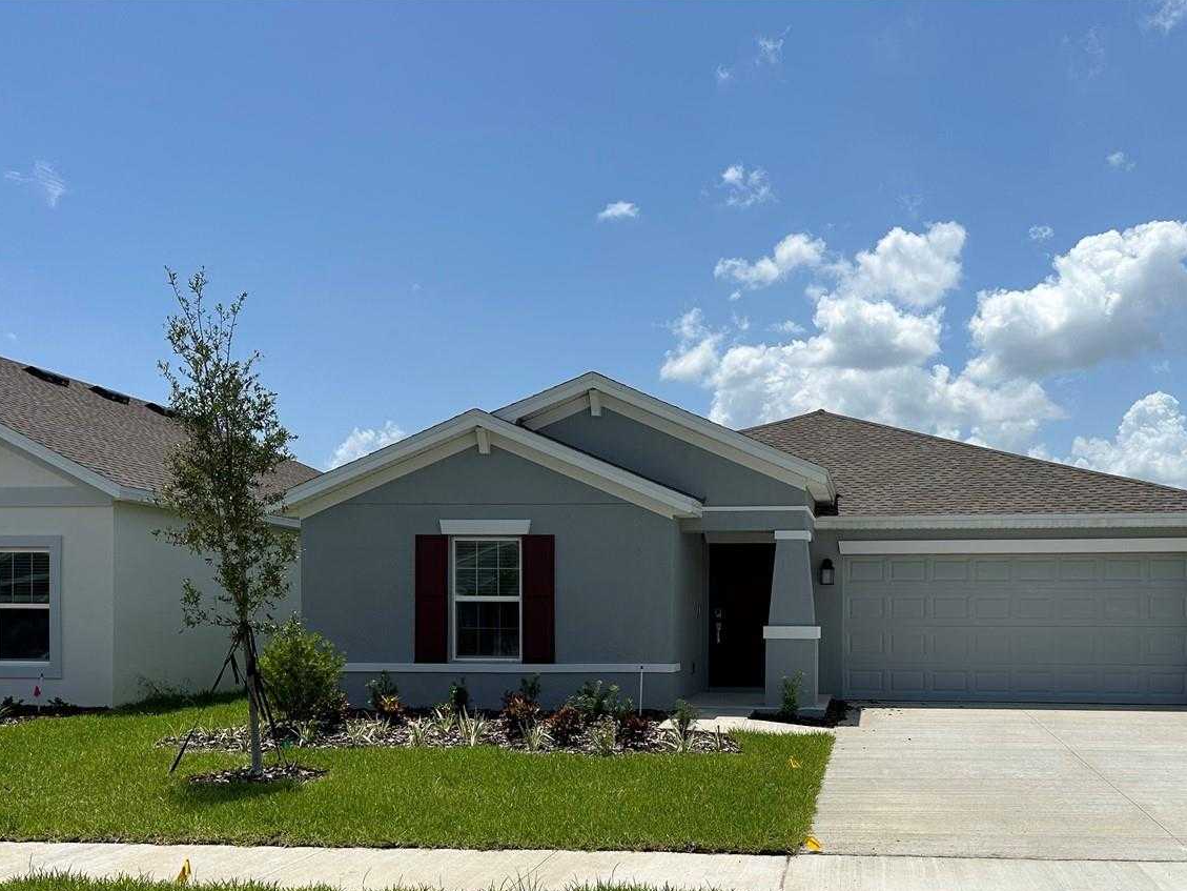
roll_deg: -0.5
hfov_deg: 53.1
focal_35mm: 34
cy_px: 627
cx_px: 769
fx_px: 1166
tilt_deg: -0.6
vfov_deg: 41.0
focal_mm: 6.86
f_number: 1.78
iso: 80
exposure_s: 1/10753
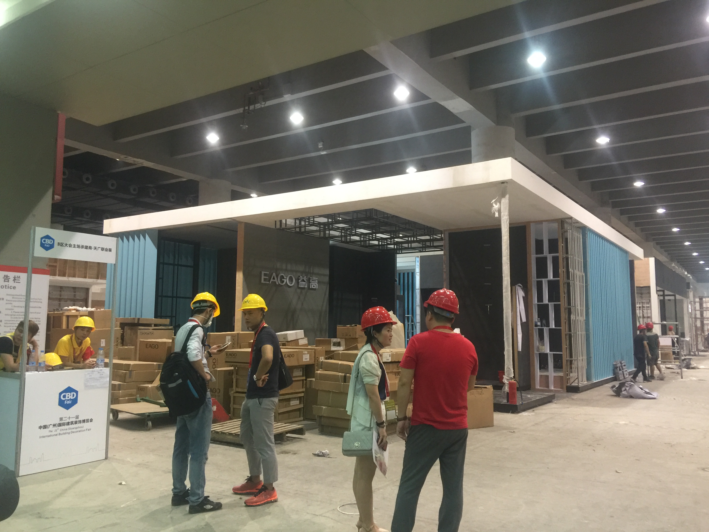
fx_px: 594
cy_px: 266
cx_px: 354
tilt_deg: +8.0
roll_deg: -2.4
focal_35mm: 29
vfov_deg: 48.2
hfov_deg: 61.7
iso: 125
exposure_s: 1/17
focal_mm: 4.15
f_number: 2.2
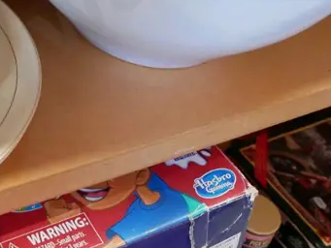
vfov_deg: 19.9
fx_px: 689
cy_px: 7
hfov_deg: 26.7
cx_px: 89
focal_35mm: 72
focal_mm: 12
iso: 3200
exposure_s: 1/50
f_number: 4
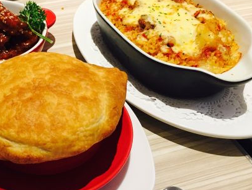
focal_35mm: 50
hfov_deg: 37.0
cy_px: 97
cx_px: 55
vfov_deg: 29.1
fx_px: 364
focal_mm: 4.15
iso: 50
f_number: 2.2
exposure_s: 1/33
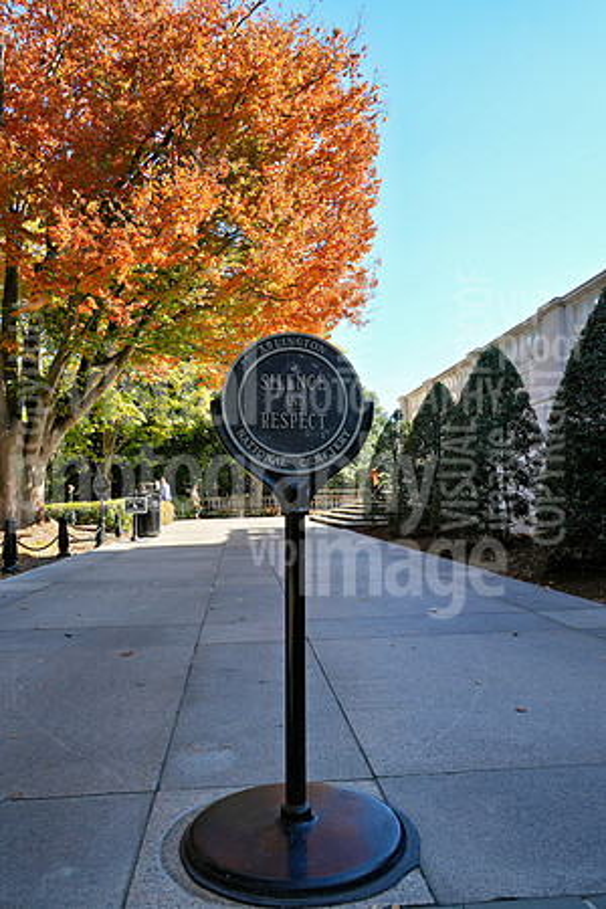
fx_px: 682
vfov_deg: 67.4
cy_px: 454
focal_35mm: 27
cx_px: 303
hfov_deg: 47.9
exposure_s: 1/125
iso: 400
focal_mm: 18
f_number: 11
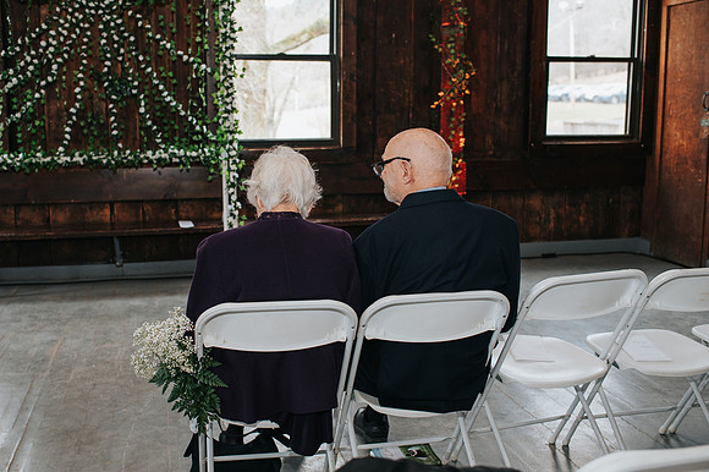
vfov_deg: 34.0
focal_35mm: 39
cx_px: 312
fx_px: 771
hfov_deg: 49.3
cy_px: 236
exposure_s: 1/200
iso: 1000
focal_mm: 35
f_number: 3.2
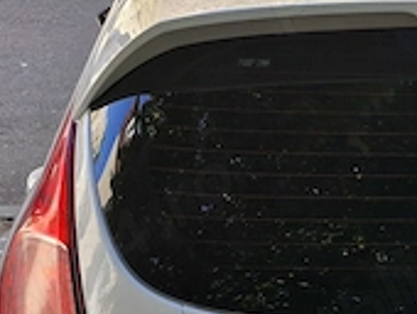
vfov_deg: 17.9
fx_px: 977
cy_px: 304
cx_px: 591
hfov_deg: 21.1
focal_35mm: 81
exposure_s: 1/205
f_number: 1.8
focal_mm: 5.54
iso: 50
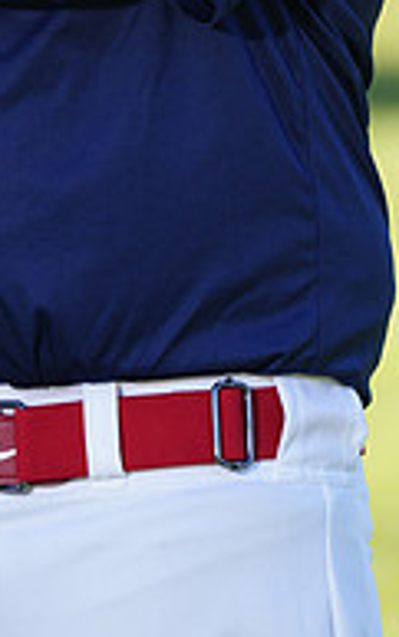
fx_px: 9982
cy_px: -274
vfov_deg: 3.6
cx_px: 64
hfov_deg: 2.3
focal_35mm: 575
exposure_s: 1/250
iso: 100
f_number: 5
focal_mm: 188
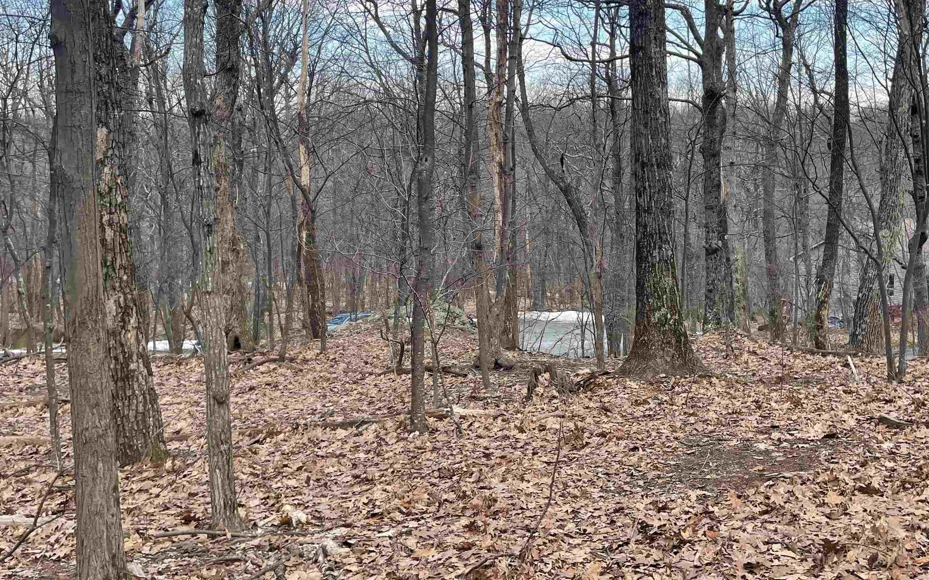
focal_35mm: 36
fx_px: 911
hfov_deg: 53.9
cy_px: 201
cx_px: 513
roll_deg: +0.6
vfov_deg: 35.0
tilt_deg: -3.6
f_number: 1.6
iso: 32
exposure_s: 1/545
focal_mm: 4.2
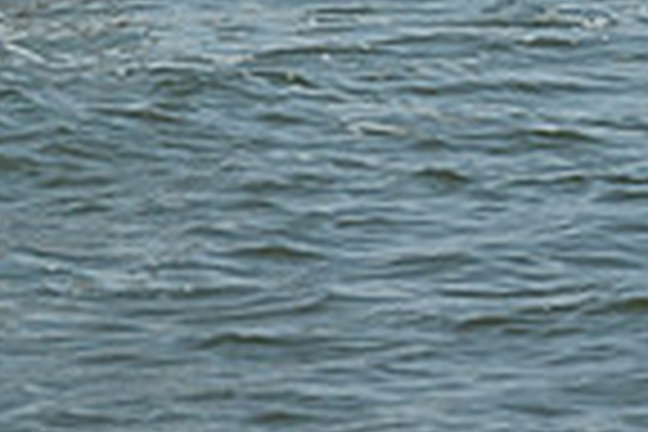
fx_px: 7379
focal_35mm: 410
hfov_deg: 5.0
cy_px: -774
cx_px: -205
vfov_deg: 3.3
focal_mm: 102
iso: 320
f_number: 9
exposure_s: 1/1250
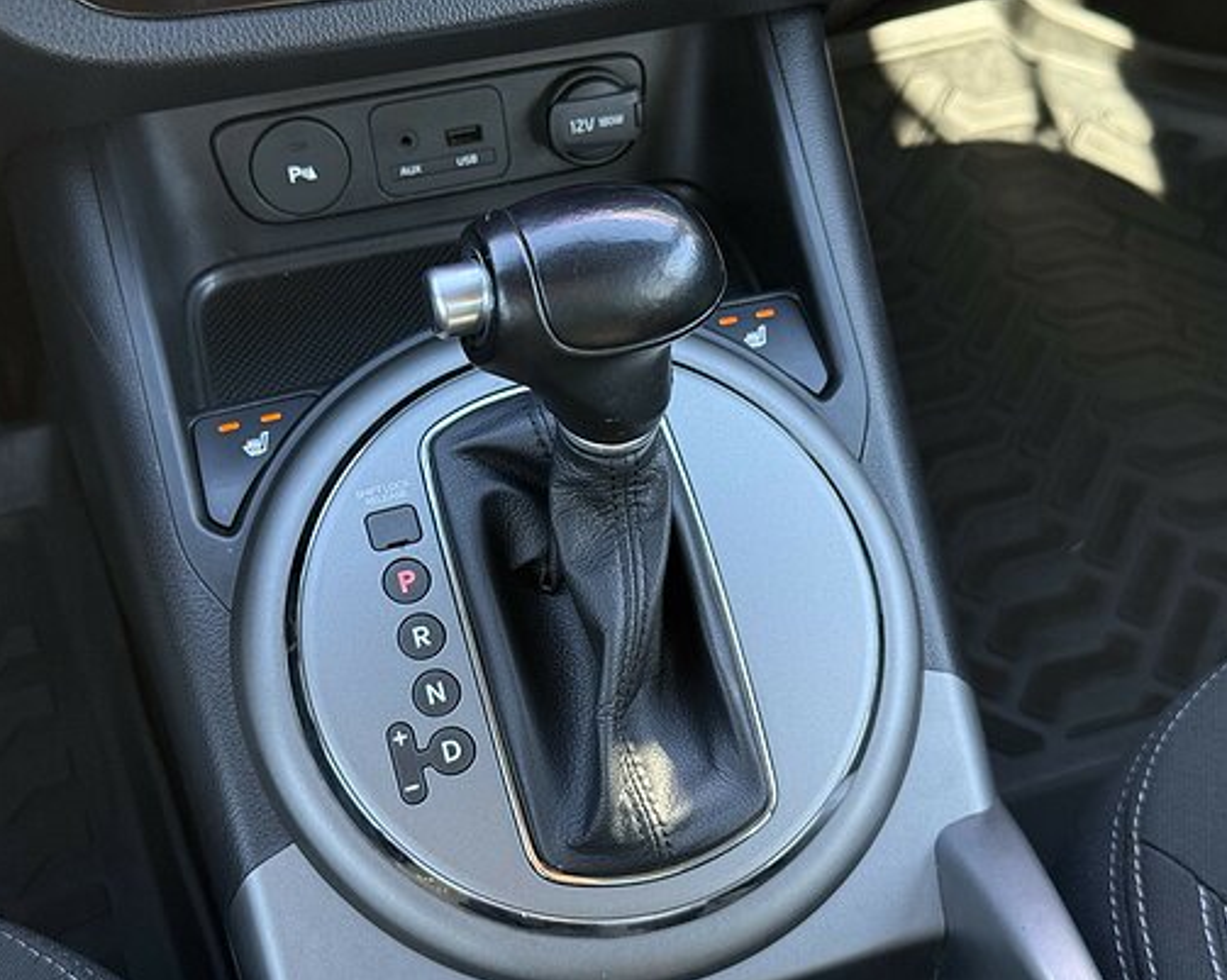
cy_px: 490
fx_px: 1851
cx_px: 617
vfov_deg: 29.7
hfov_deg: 36.7
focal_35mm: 51
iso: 100
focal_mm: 6.76
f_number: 1.78
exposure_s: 1/85
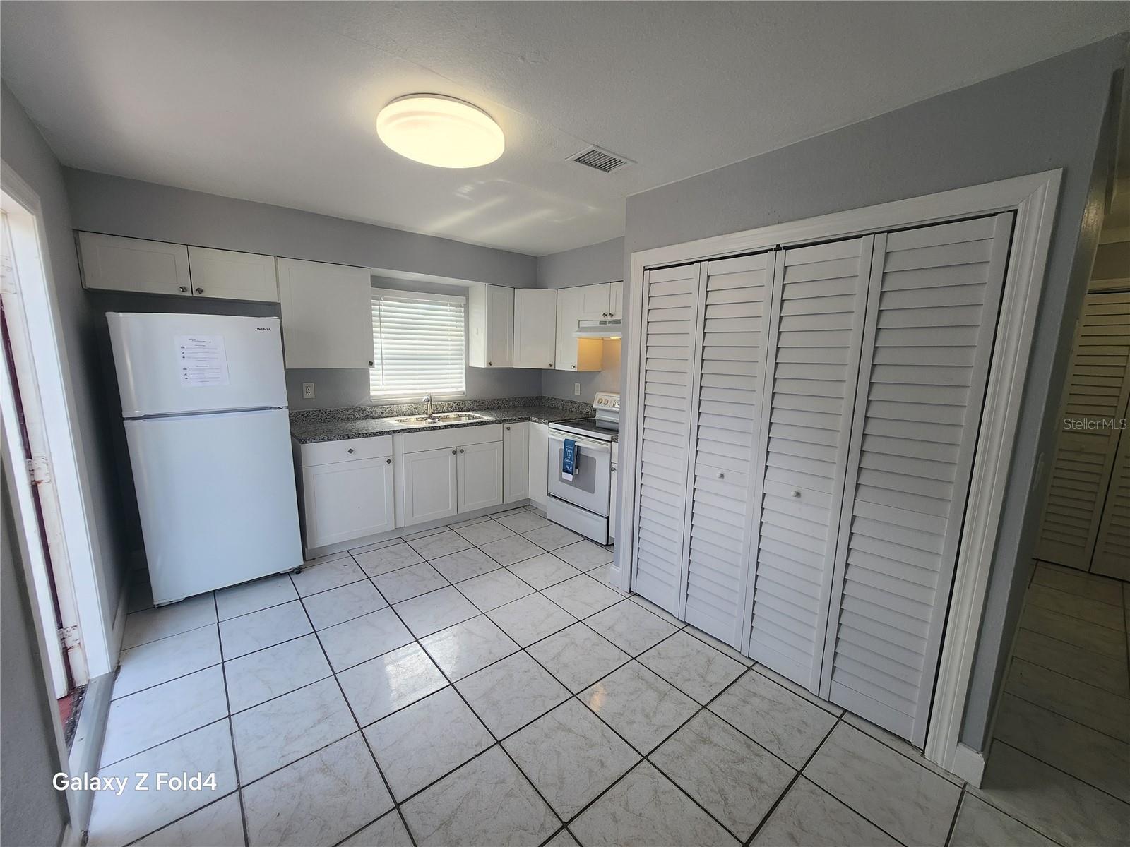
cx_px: 565
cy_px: 424
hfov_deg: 106.2
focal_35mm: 13
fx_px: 424
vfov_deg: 89.9
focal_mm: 1.74
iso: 50
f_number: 2.2
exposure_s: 1/120
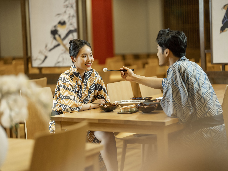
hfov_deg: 22.5
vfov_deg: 17.0
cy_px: 86
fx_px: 573
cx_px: 114
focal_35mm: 87
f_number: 2
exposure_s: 1/125
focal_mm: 110
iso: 800
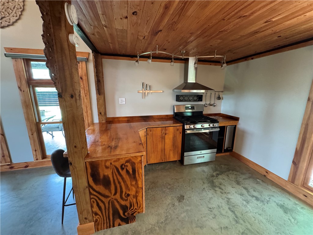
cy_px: 118
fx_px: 127
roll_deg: -0.5
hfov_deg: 102.1
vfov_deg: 85.7
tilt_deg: -12.1
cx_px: 156
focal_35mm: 14
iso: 800
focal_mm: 2.22
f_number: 2.2
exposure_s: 1/60
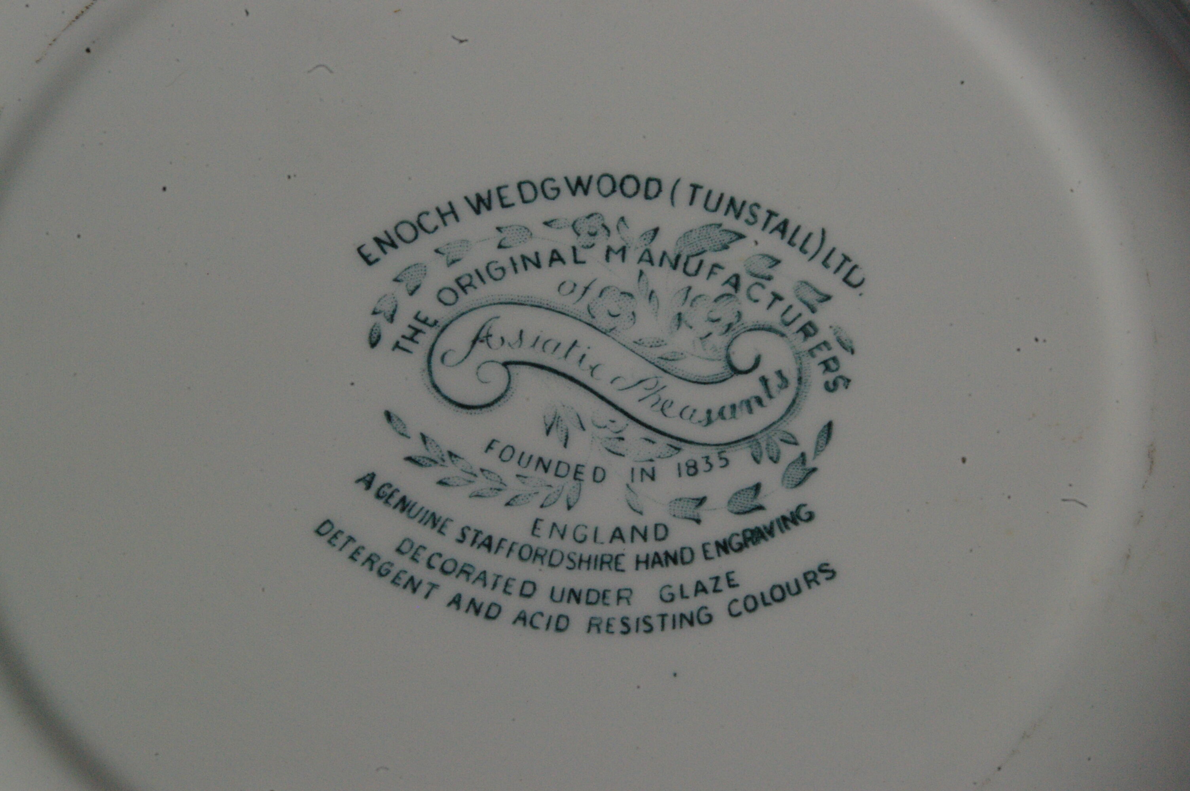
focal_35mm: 39
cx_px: 595
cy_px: 396
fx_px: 1288
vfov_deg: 34.1
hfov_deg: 49.6
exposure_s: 1/1500
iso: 1600
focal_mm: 26
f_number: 19
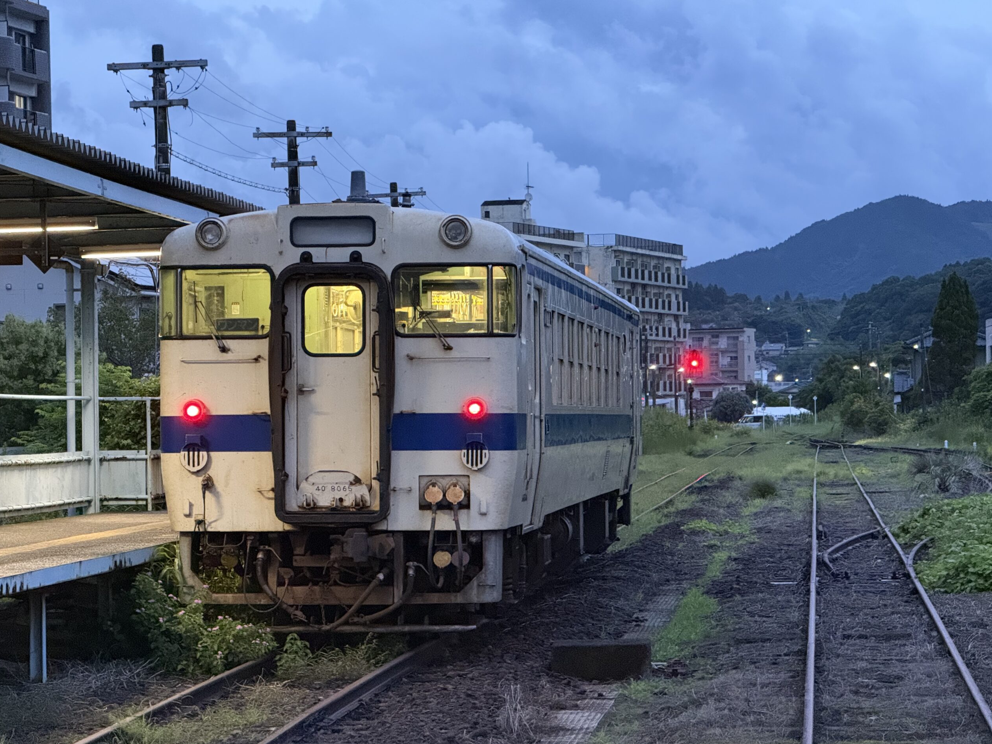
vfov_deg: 12.1
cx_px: 501
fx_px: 3497
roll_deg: +0.5
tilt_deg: +1.9
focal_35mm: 122
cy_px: 377
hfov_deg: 16.1
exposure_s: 1/40
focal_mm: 15.66
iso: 1250
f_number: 2.8
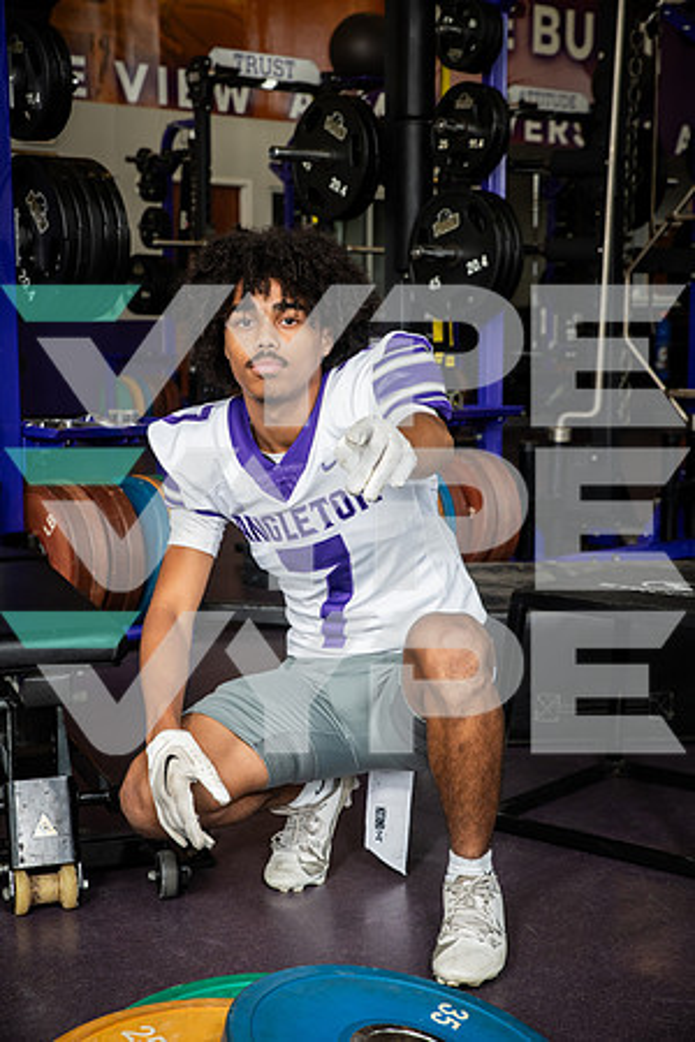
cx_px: 348
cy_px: 521
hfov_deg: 23.4
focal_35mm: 58
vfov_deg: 34.5
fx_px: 1679
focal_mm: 58
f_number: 7.1
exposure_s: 1/250
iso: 800
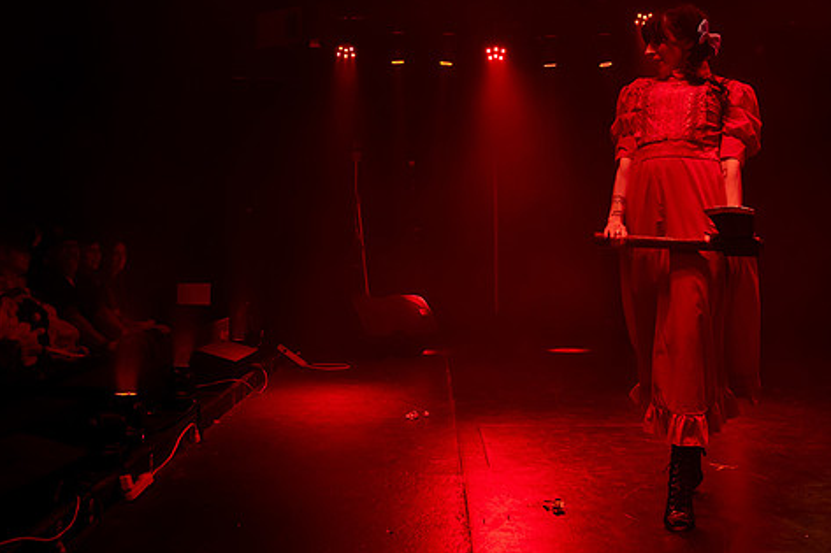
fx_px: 1038
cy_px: 129
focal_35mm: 45
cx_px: 422
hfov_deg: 43.6
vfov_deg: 29.3
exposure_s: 1/200
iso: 3200
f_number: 4
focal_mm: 28
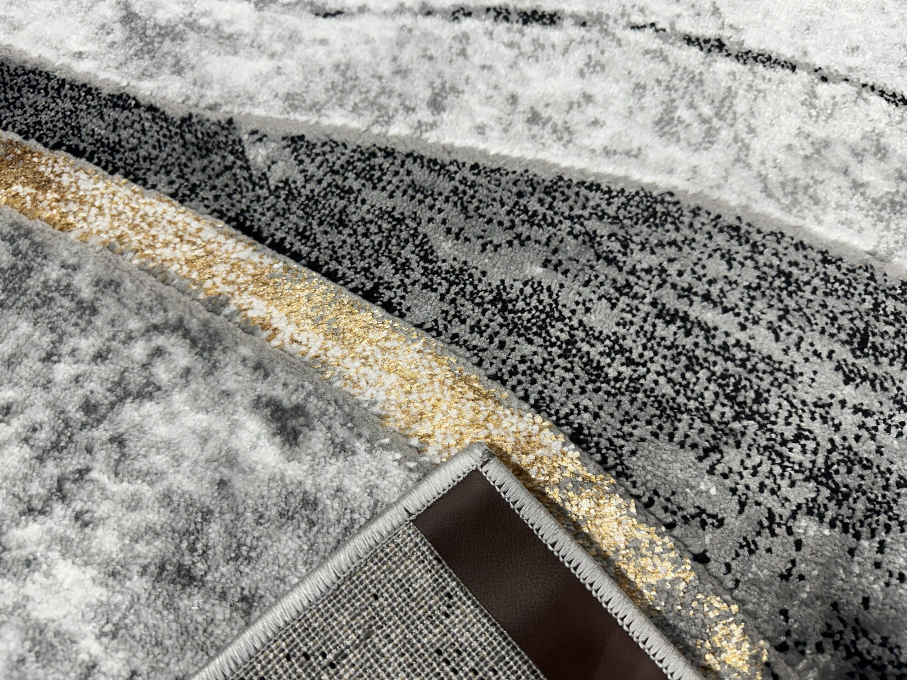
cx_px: 454
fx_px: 629
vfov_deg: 56.8
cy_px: 340
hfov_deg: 71.6
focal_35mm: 24
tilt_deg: -64.4
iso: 100
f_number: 1.78
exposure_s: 1/120
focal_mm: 6.86
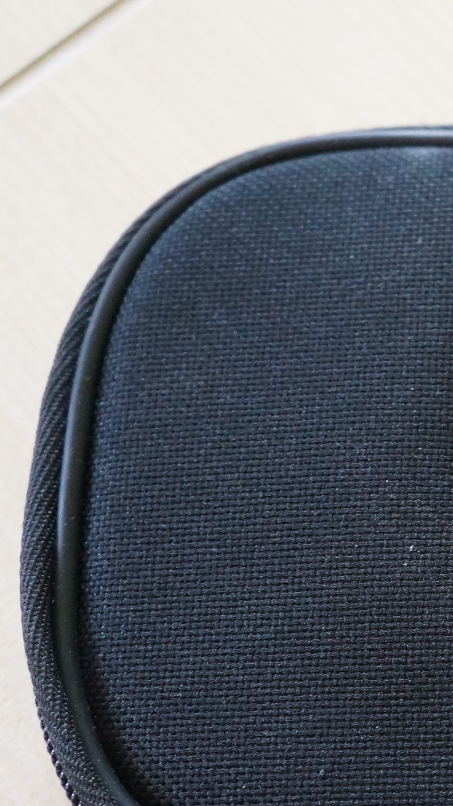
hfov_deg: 14.7
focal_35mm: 72
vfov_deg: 29.2
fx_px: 1538
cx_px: 812
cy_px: 512
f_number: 4
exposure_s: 1/100
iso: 3200
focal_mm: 22
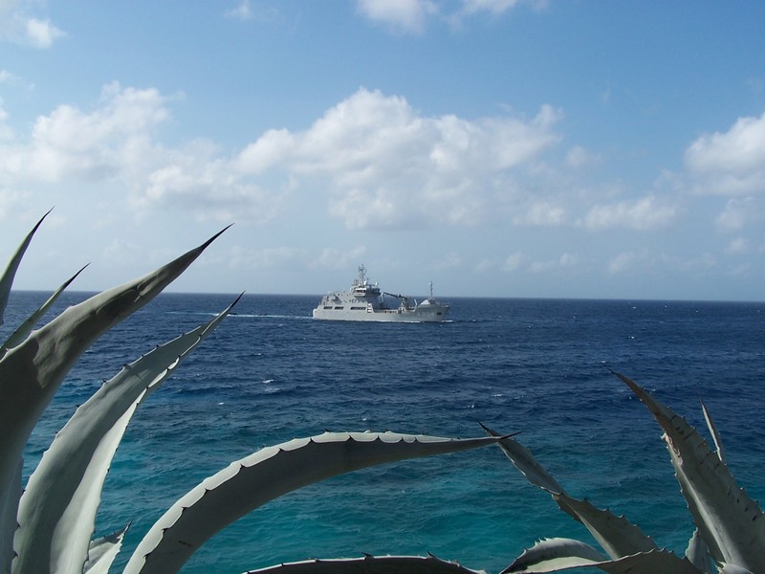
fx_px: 840
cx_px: 382
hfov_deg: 49.0
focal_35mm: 38
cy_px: 287
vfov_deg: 37.7
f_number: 5.6
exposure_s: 1/500
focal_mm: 6.3
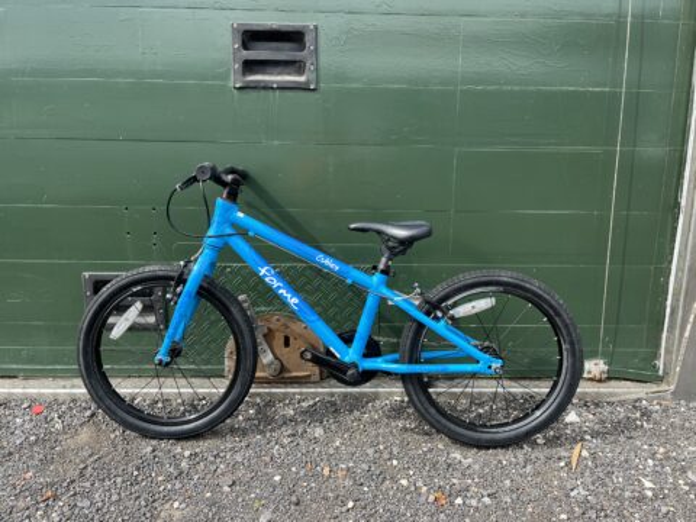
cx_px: 348
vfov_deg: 53.1
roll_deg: +0.4
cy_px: 261
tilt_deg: -11.2
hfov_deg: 67.3
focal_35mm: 26
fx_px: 523
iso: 50
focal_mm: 5.1
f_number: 1.6
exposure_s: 1/845
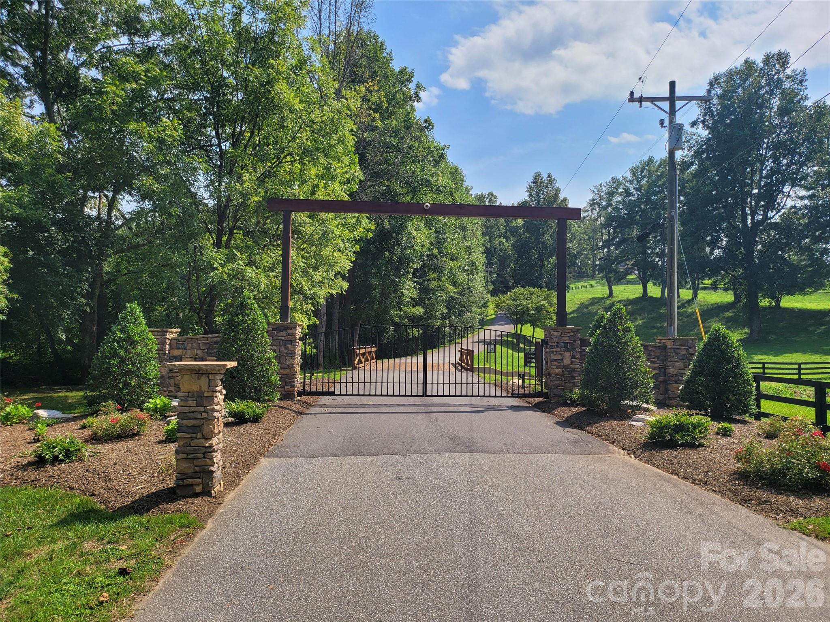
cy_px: 311
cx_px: 415
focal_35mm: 26
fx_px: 623
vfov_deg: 53.1
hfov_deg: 67.3
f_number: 1.8
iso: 40
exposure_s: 1/2745
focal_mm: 5
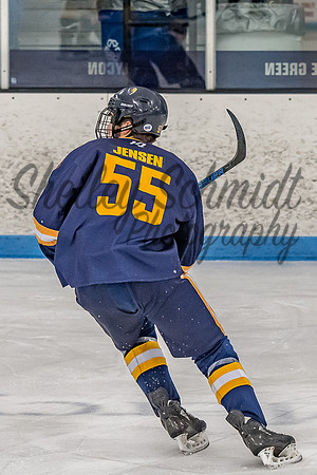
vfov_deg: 6.1
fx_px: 4451
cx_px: 118
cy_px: 183
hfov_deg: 4.1
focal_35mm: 337
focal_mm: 120
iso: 1600
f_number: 3.2
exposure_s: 1/800
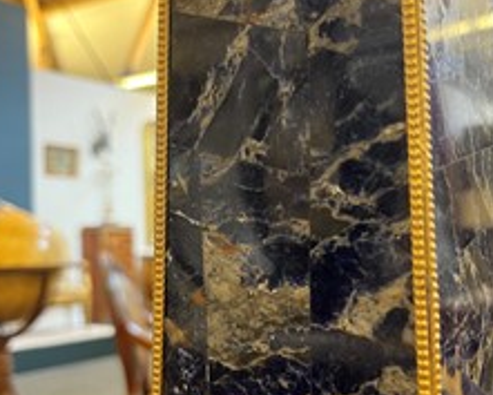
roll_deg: +1.1
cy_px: 259
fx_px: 671
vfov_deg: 32.5
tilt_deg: -0.8
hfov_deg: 40.1
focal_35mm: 46
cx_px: 301
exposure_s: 1/25
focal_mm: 5.1
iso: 500
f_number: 1.6
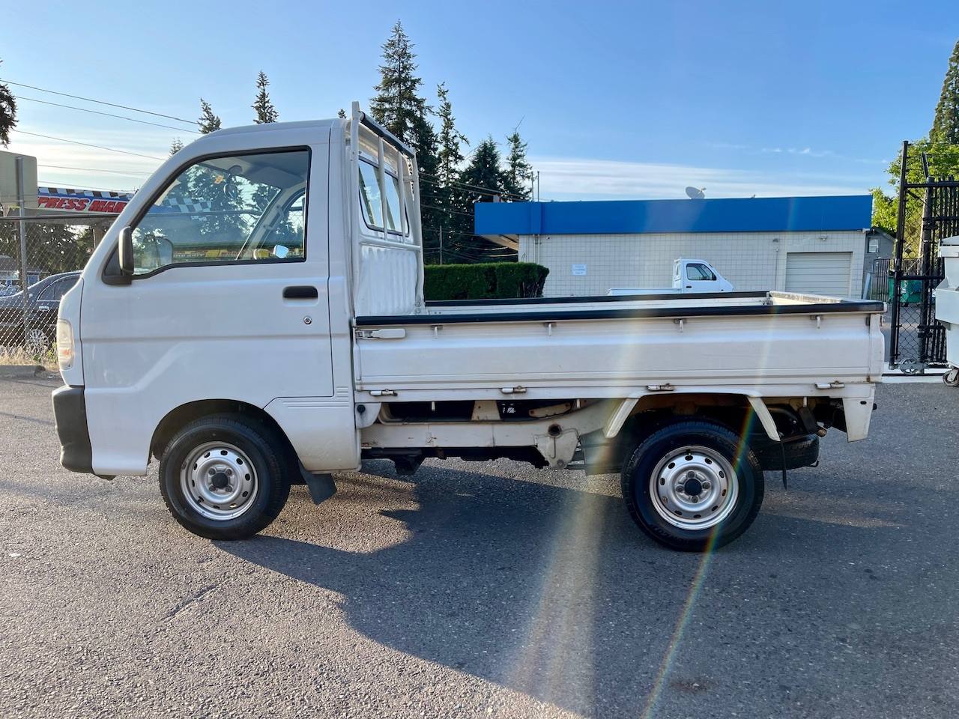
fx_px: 693
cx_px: 480
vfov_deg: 54.9
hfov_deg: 69.4
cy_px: 360
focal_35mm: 25
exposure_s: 1/755
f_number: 1.6
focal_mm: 5.1
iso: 32
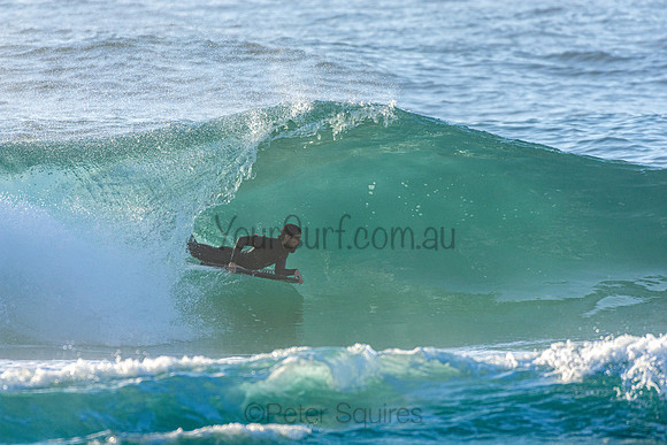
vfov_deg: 1.8
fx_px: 13898
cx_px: 334
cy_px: 222
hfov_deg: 2.7
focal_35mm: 750
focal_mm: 500
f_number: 5.6
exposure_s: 1/1250
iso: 280
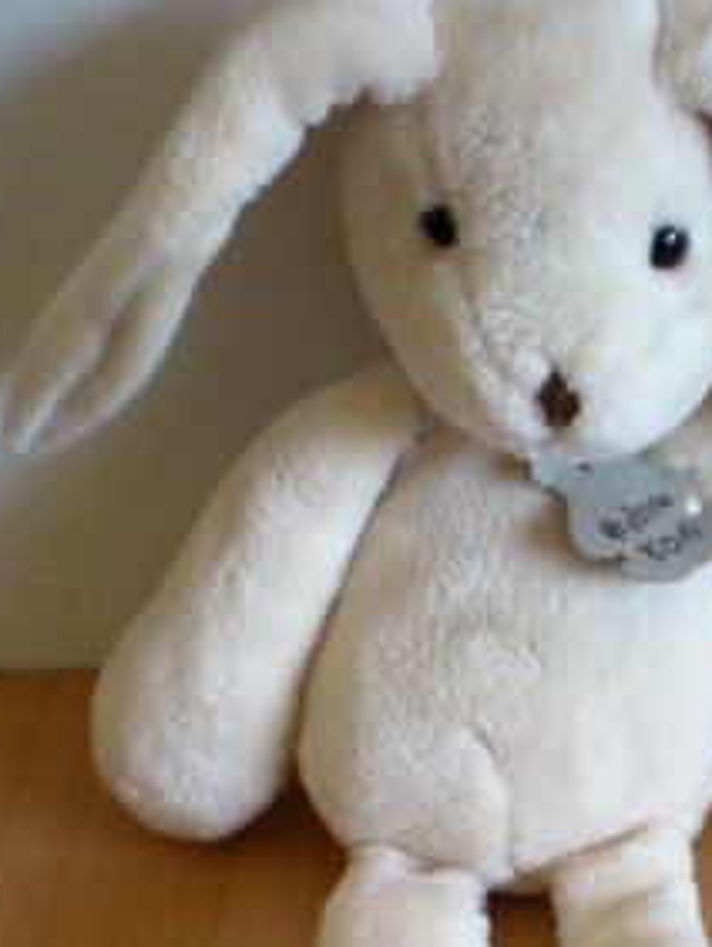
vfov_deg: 27.0
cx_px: 551
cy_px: 816
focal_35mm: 70
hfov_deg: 20.8
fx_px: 1917
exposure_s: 1/27.6
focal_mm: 6.3
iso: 200
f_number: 3.1
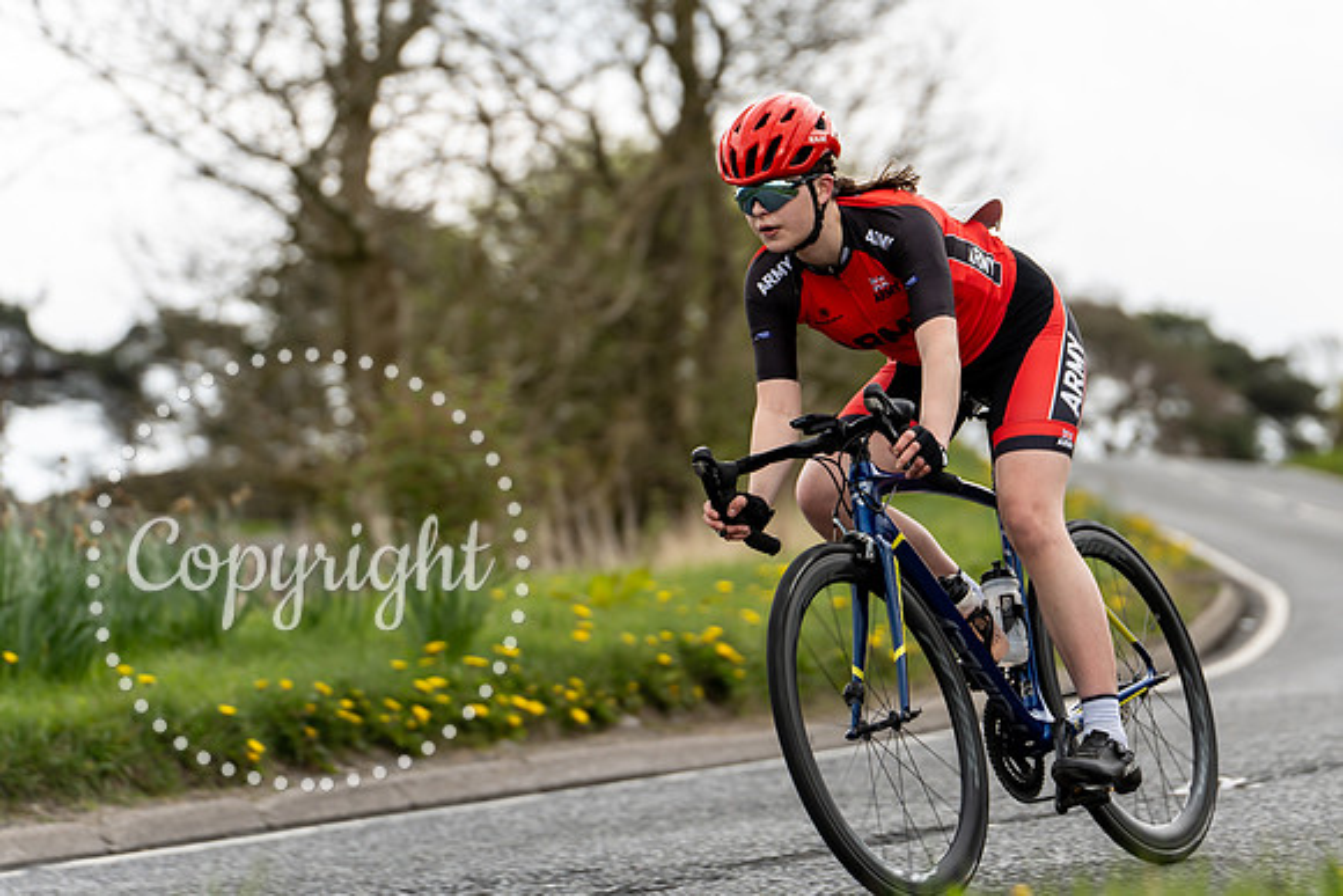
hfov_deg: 11.5
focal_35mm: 178
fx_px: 6631
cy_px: 284
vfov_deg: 7.7
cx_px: 918
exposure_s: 1/640
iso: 200
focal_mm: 130
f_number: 3.5
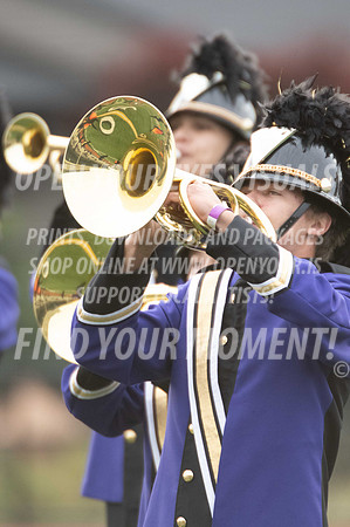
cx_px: 175
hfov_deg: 1.5
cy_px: 264
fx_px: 13154
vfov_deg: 2.3
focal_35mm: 900
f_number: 5.6
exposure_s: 1/1600
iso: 2500
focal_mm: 600
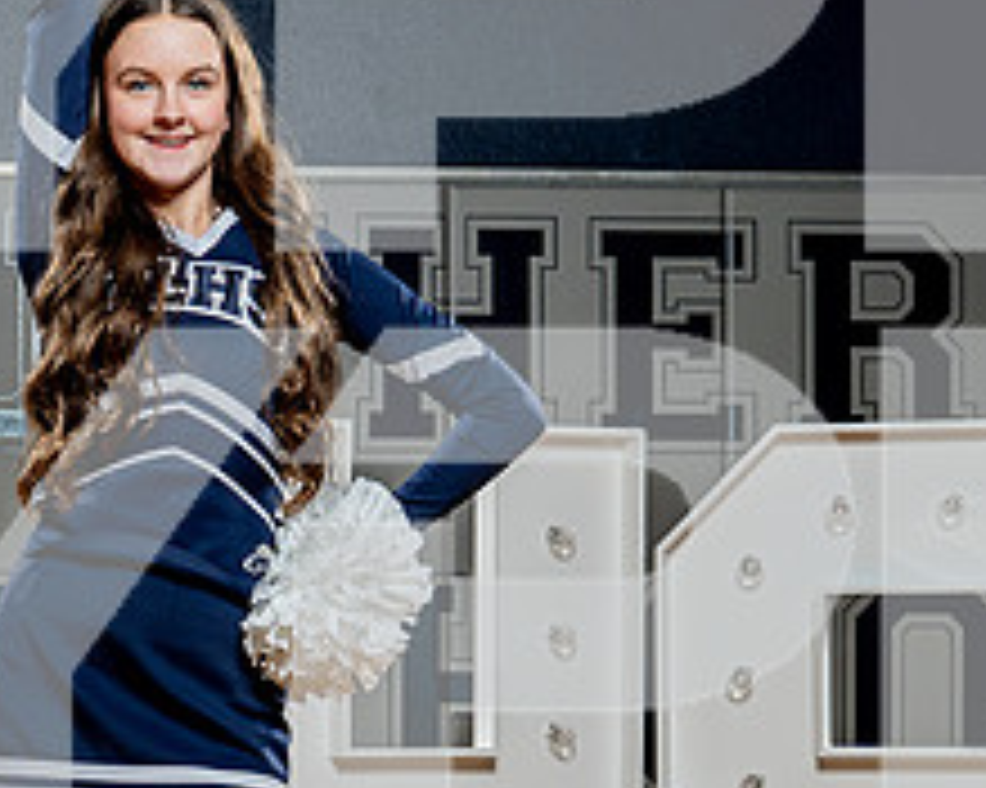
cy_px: 615
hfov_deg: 16.3
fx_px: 3384
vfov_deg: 13.2
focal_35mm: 116
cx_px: 51
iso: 250
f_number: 5.6
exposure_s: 1/250
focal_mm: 32
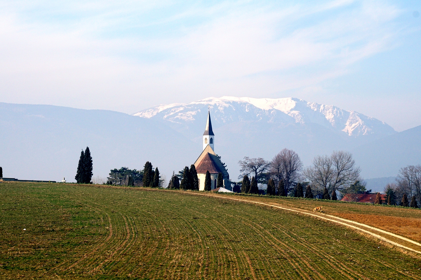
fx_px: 1754
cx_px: 210
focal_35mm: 150
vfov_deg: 9.1
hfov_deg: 13.7
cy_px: 140
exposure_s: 1/500
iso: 400
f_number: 9
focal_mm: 100
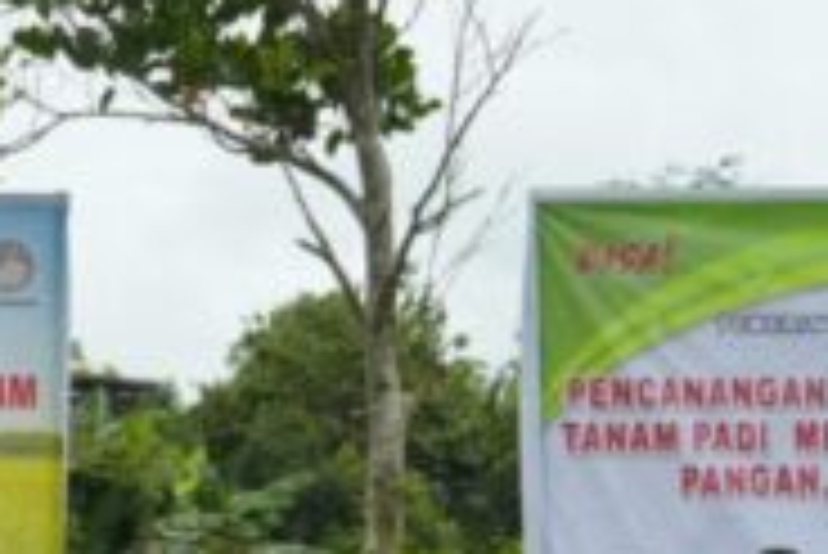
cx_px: 360
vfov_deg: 7.8
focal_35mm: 177
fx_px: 4074
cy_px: 480
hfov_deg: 11.6
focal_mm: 49
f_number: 4.5
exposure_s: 1/10000
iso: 1600
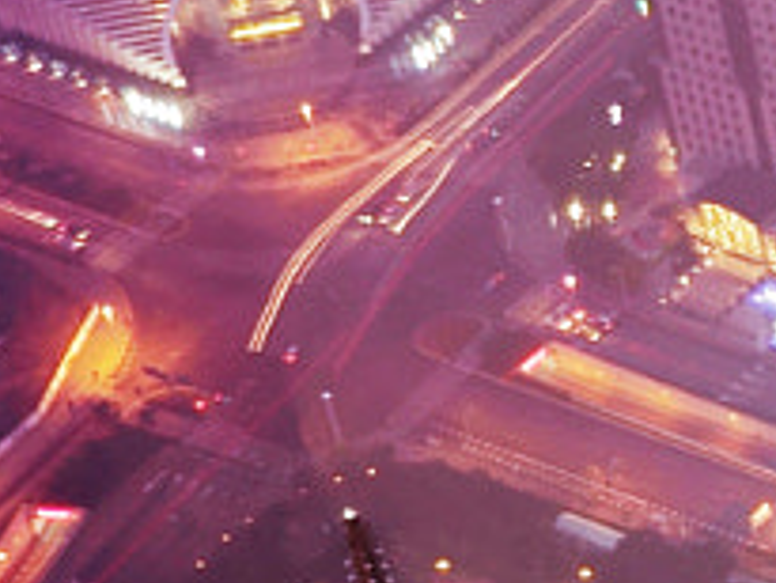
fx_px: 4710
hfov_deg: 8.3
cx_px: 2131
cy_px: 299
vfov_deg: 7.1
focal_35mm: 210
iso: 100
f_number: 11
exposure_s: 10
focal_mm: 28
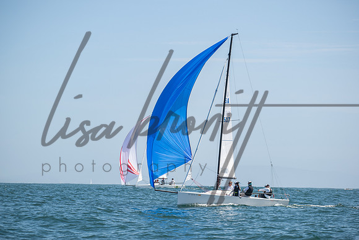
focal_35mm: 135
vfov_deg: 10.2
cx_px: 180
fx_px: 1347
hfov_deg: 15.2
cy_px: 120
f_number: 6.3
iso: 200
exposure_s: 1/1000
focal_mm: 90
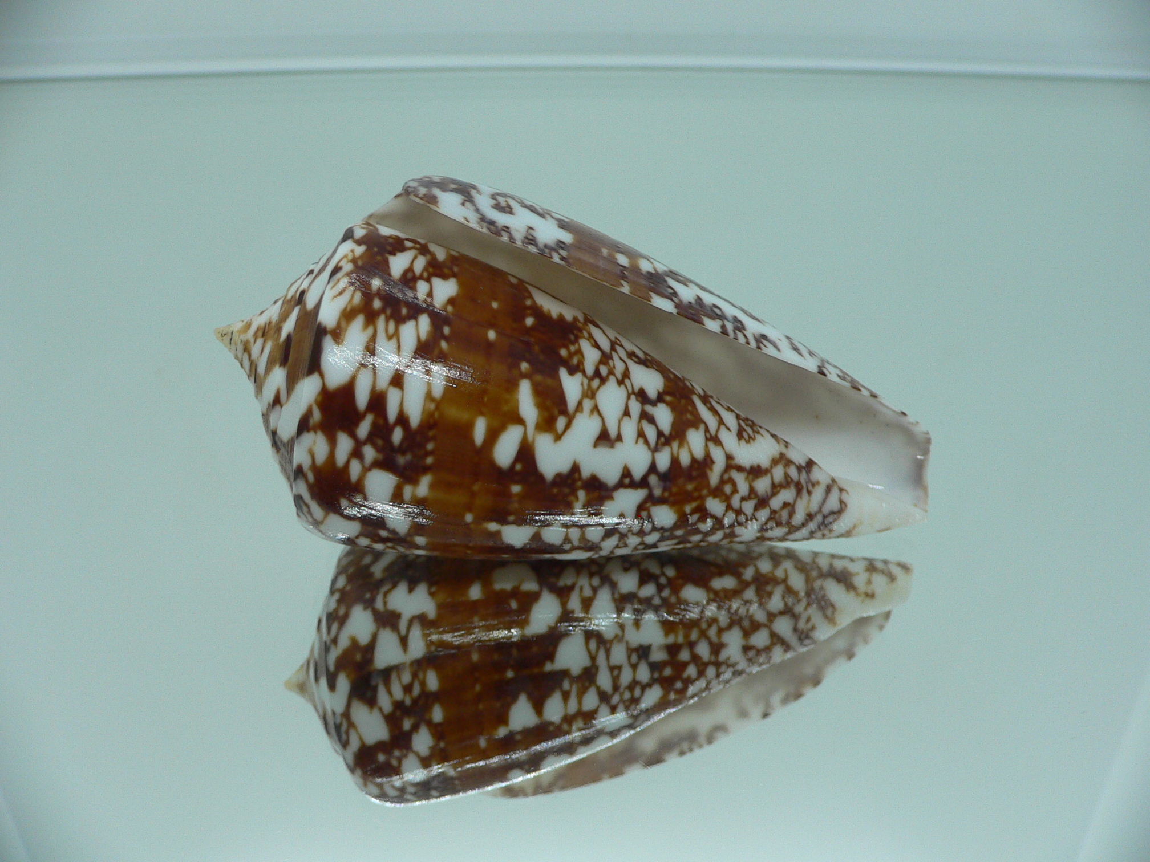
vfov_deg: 40.7
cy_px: 431
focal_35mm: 35
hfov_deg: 52.6
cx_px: 575
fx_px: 1163
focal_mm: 4.6
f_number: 2.8
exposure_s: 1/60
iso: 100
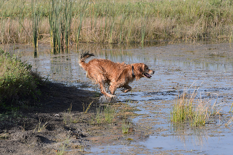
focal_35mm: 200
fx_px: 1294
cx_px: 116
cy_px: 78
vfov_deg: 6.9
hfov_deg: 10.3
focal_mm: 200
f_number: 8
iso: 1000
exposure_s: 1/1600
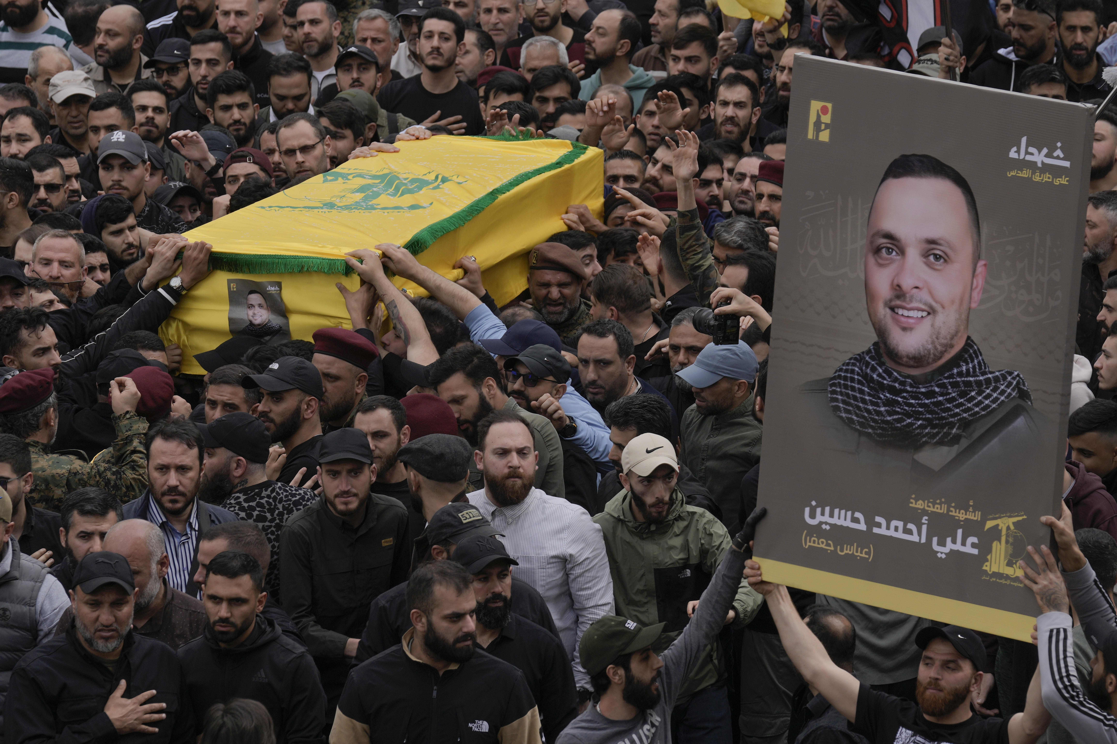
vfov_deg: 6.9
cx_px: 558
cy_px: 372
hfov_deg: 10.3
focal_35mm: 200
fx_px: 6205
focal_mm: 200
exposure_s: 1/640
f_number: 7.1
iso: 200
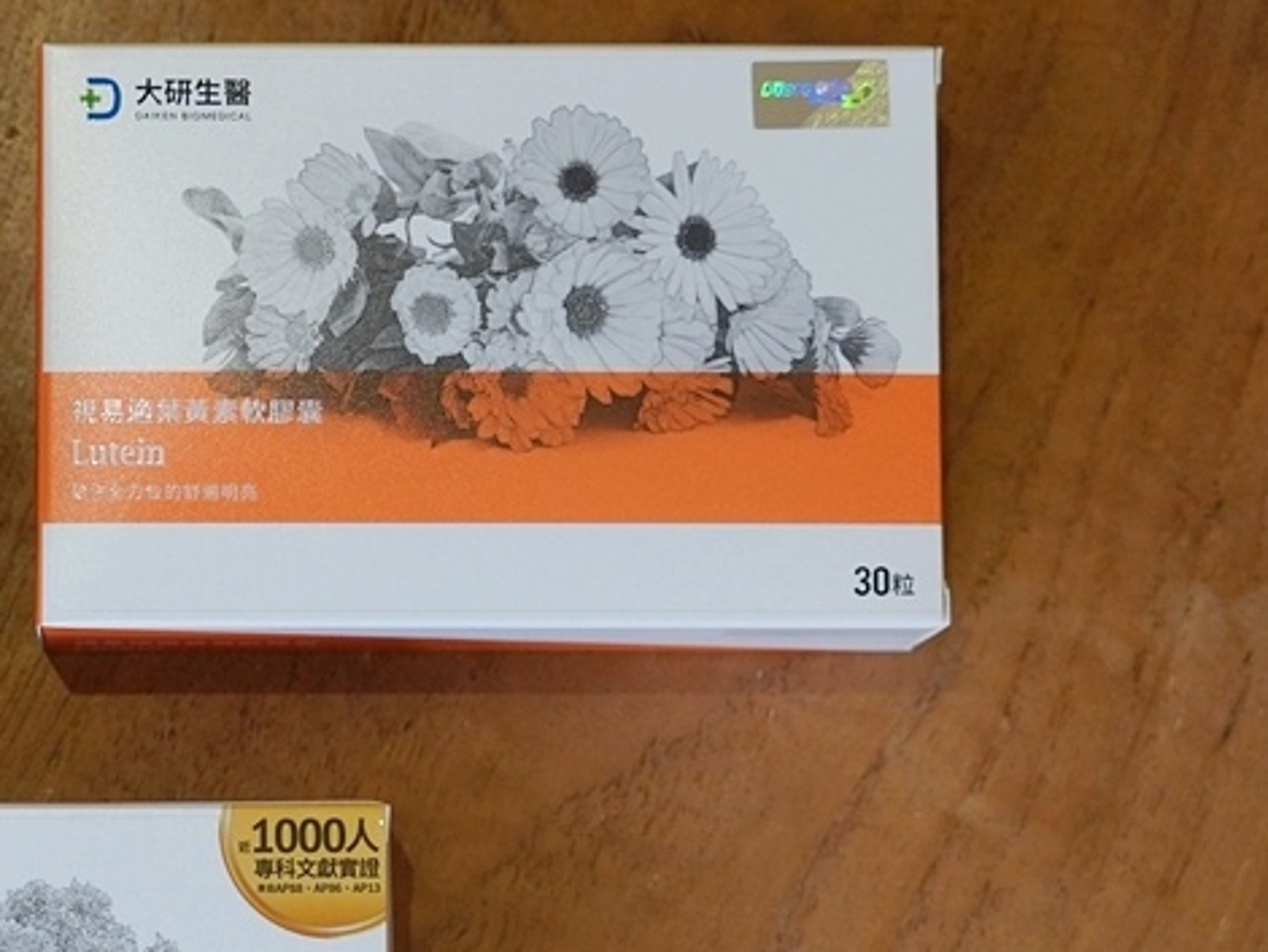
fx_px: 4948
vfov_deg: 11.0
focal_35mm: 135
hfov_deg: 14.5
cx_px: 275
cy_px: 627
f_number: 4.5
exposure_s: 1/80
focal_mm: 66
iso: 2000
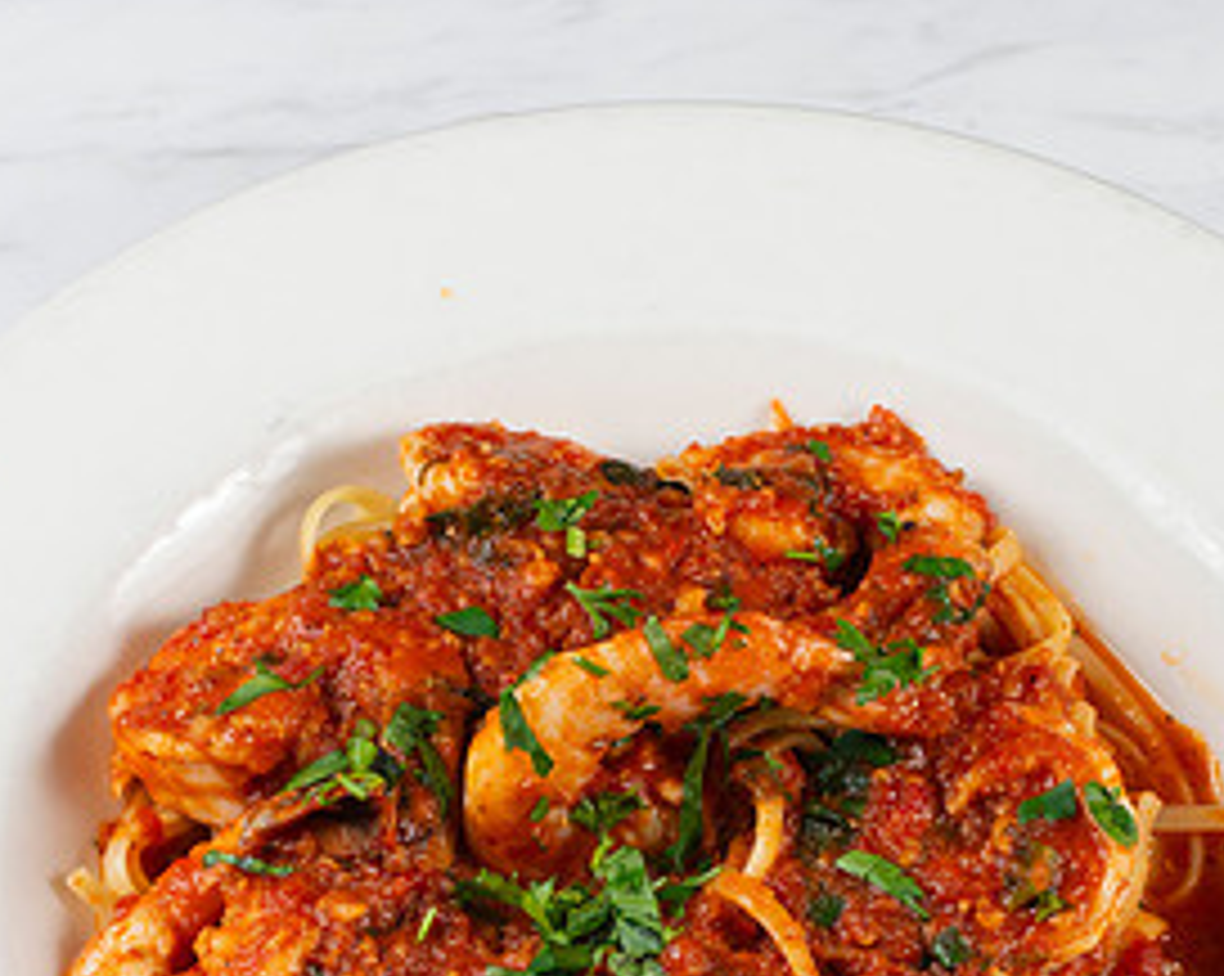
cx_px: 679
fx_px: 4740
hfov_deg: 14.7
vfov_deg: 11.7
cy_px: 926
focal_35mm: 131
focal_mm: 50
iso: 200
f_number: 10
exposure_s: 1/200
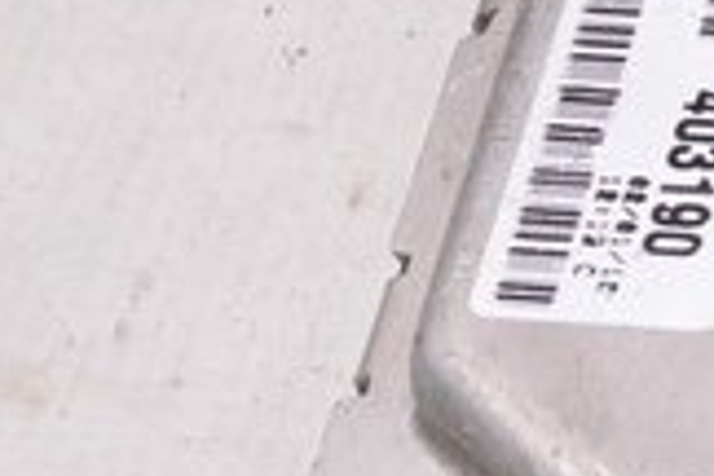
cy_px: -117
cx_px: 1666
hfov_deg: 10.5
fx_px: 3391
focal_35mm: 171
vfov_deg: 7.9
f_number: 8
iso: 1600
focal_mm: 18
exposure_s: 1/160
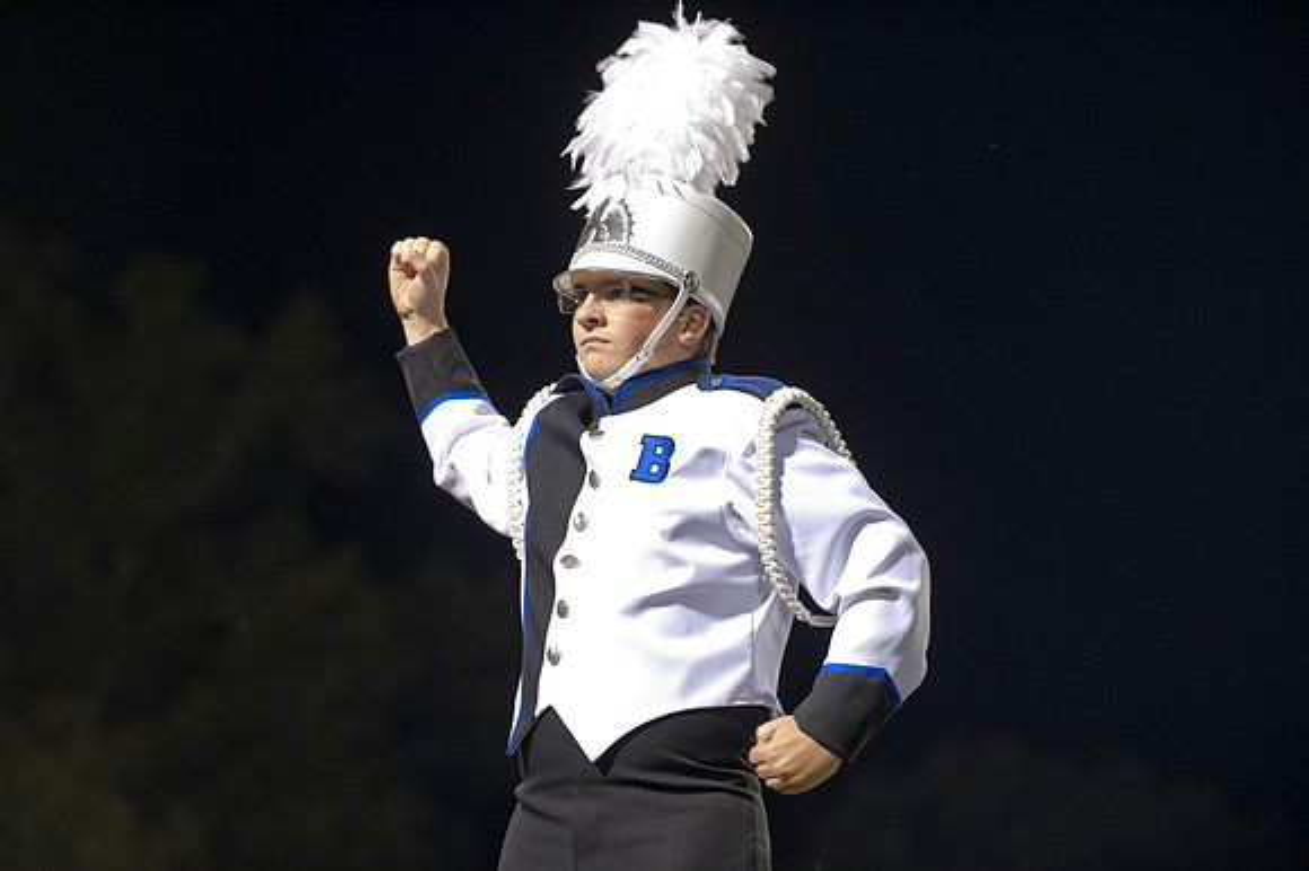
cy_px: 436
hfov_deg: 13.7
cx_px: 654
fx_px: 5451
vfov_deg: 9.1
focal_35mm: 150
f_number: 3.2
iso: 3200
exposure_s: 1/125
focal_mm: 150
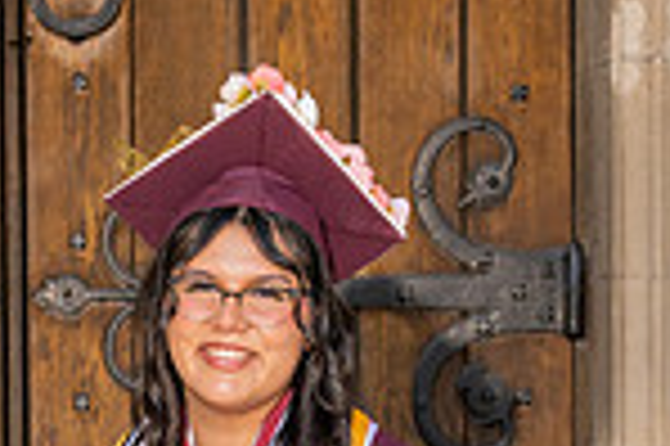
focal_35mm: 243
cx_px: 108
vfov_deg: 5.6
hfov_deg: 8.5
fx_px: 4517
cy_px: 609
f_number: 4.5
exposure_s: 1/200
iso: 200
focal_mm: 60
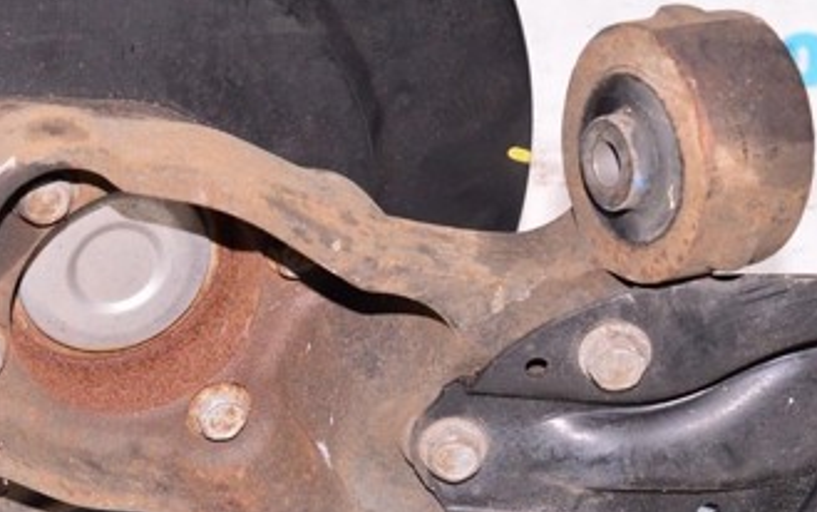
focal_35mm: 92
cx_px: 228
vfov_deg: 14.2
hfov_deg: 22.4
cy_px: 309
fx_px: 2049
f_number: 8
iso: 1600
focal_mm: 31
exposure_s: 1/160
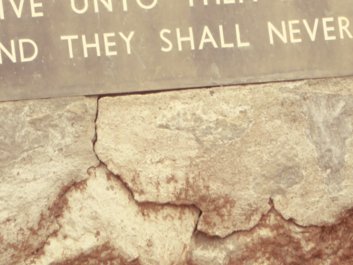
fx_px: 8036
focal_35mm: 788
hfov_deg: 2.5
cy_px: -125
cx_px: 158
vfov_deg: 1.9
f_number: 5.6
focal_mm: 44.8
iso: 80
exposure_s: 1/100
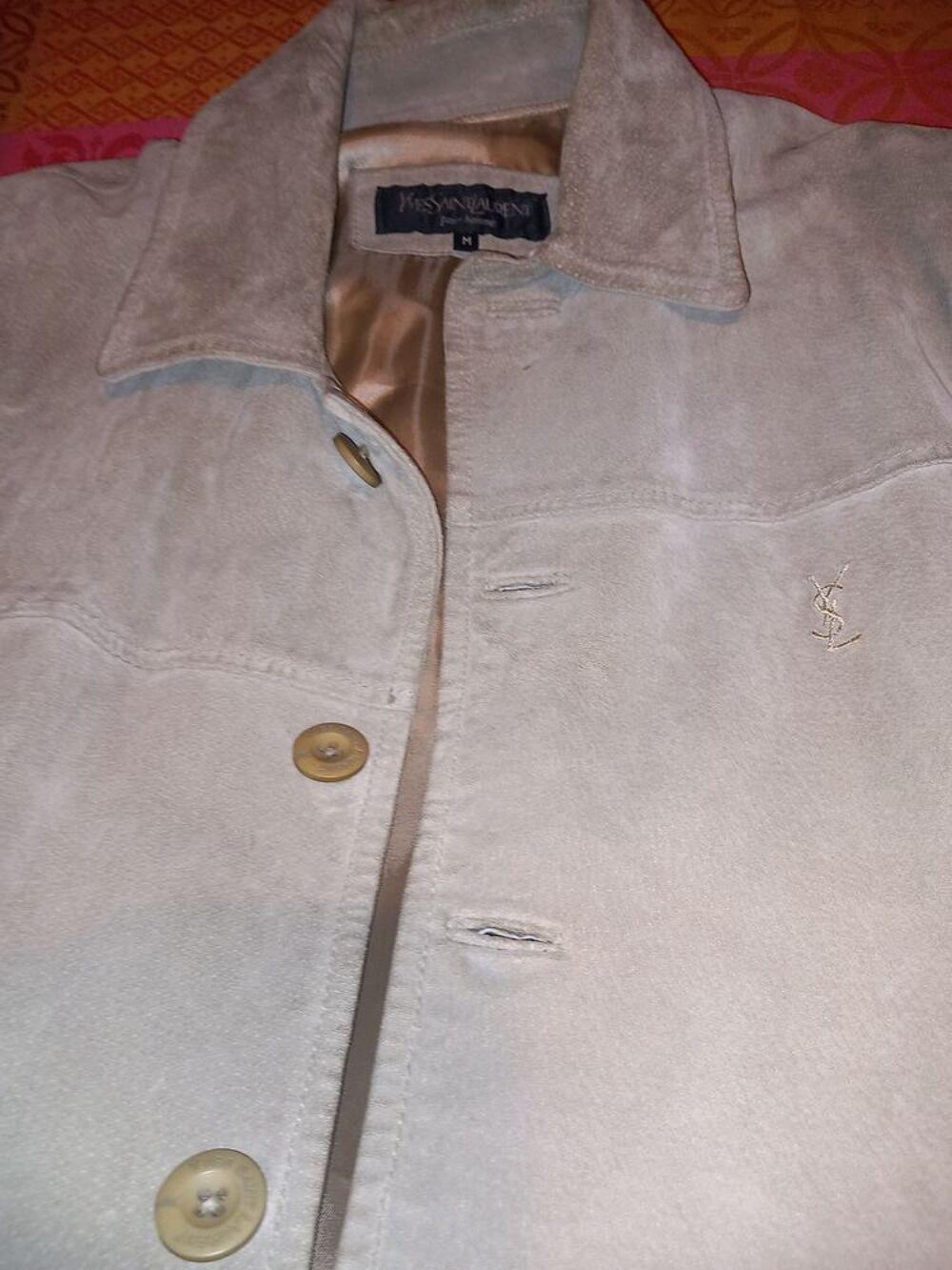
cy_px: 635
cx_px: 476
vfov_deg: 65.3
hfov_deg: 51.4
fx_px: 990
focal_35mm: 27
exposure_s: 1/50
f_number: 1.8
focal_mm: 4
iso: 100
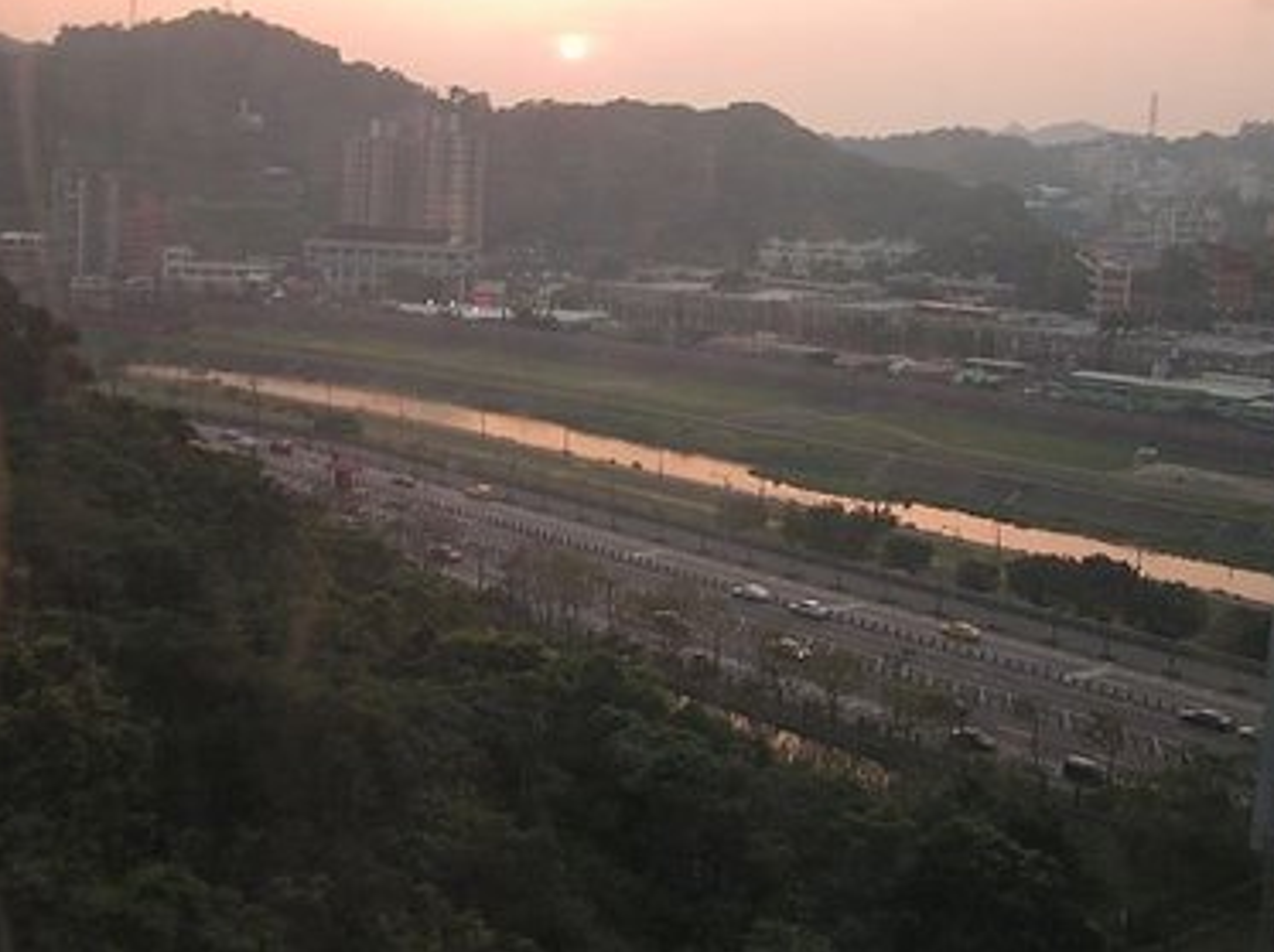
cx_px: 594
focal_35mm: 51
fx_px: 1875
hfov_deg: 37.5
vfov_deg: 28.3
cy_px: 316
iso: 80
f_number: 2.8
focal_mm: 6.3
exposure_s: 1/50
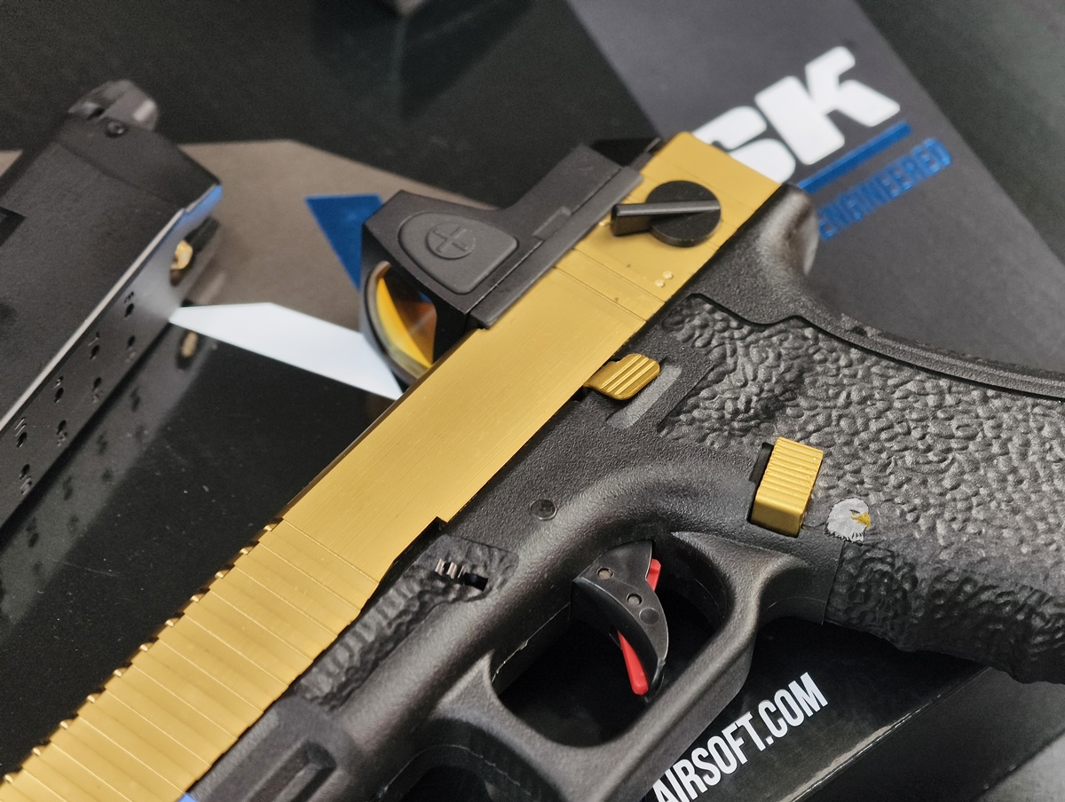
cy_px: 401
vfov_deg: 17.4
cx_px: 532
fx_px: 2619
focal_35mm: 85
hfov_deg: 23.0
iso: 781
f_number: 2.67
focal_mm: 22.48
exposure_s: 1/20
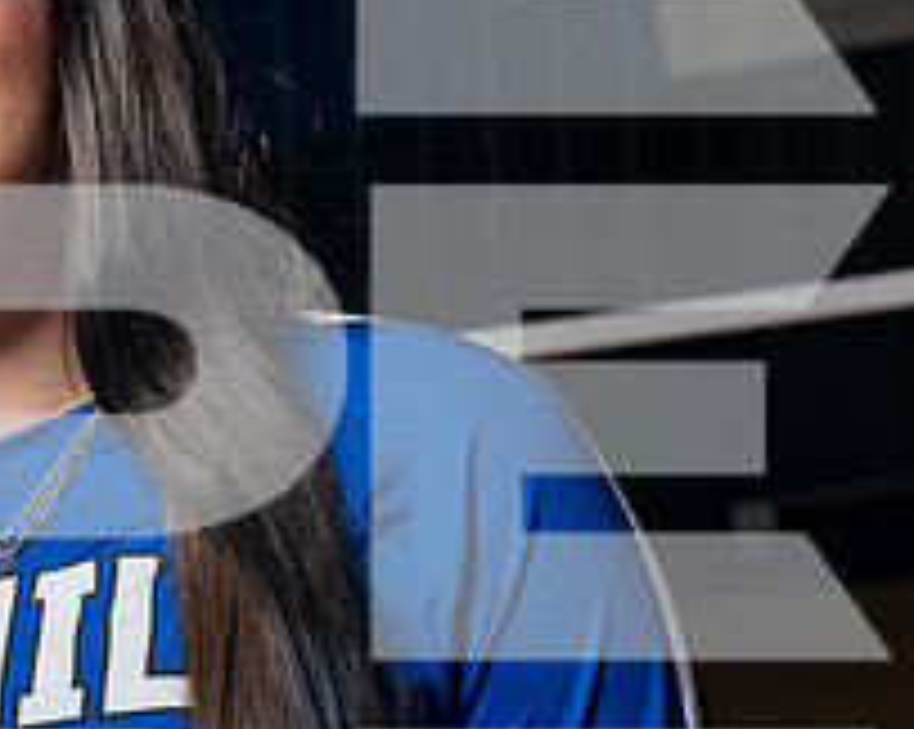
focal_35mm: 145
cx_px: -257
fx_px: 3919
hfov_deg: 12.9
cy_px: 425
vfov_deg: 10.6
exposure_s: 1/250
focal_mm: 54
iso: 100
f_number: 8
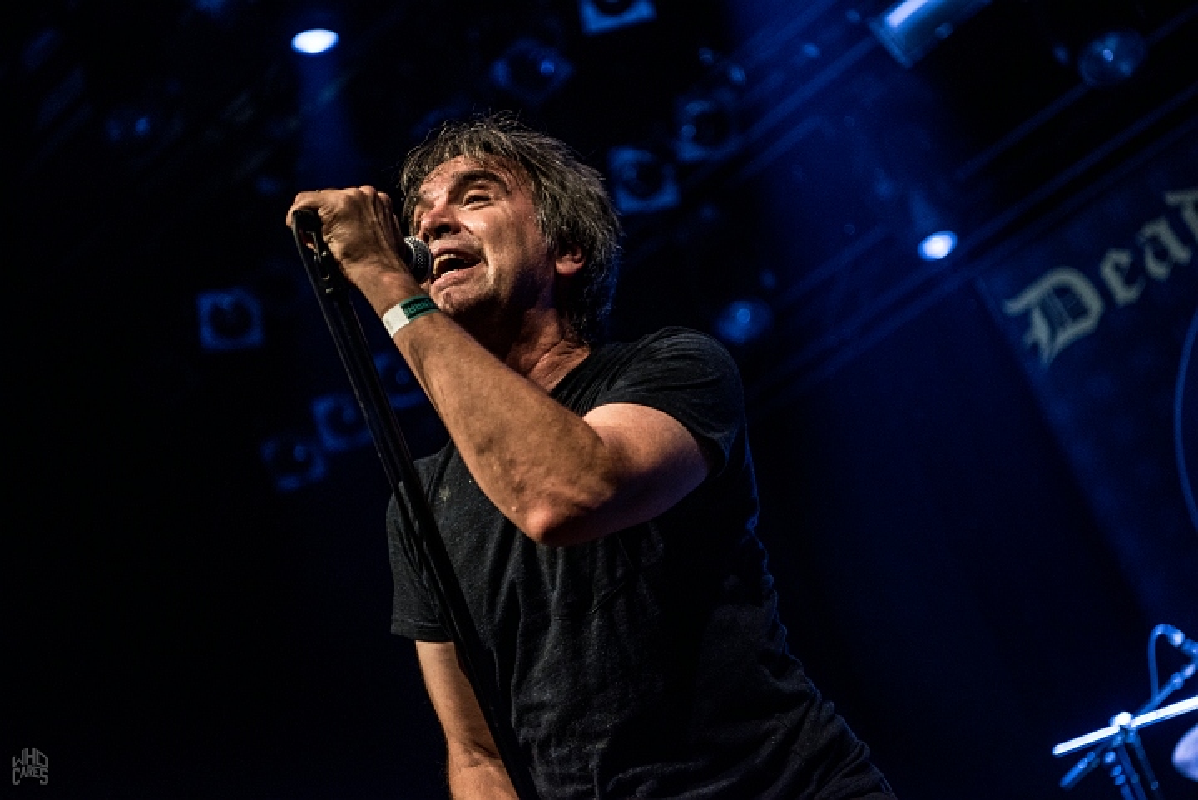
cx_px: 599
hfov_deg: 33.4
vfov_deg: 22.7
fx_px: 1998
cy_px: 400
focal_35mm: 60
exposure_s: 1/80
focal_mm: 60
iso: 1000
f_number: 2.8
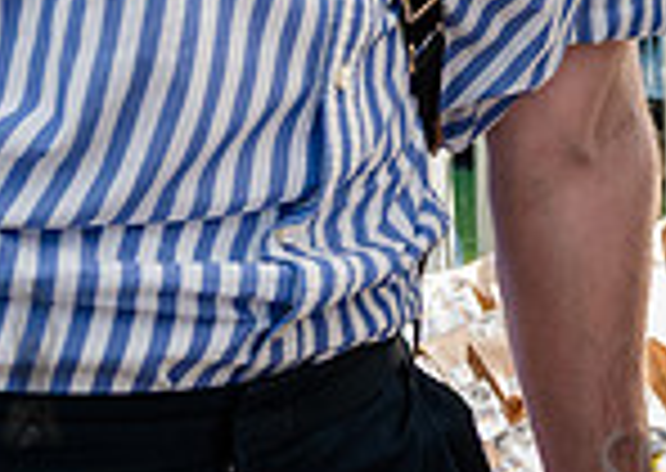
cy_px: -293
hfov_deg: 15.6
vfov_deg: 11.7
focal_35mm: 115
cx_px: 1103
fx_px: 2170
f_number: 4.5
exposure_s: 1/800
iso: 1600
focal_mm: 27
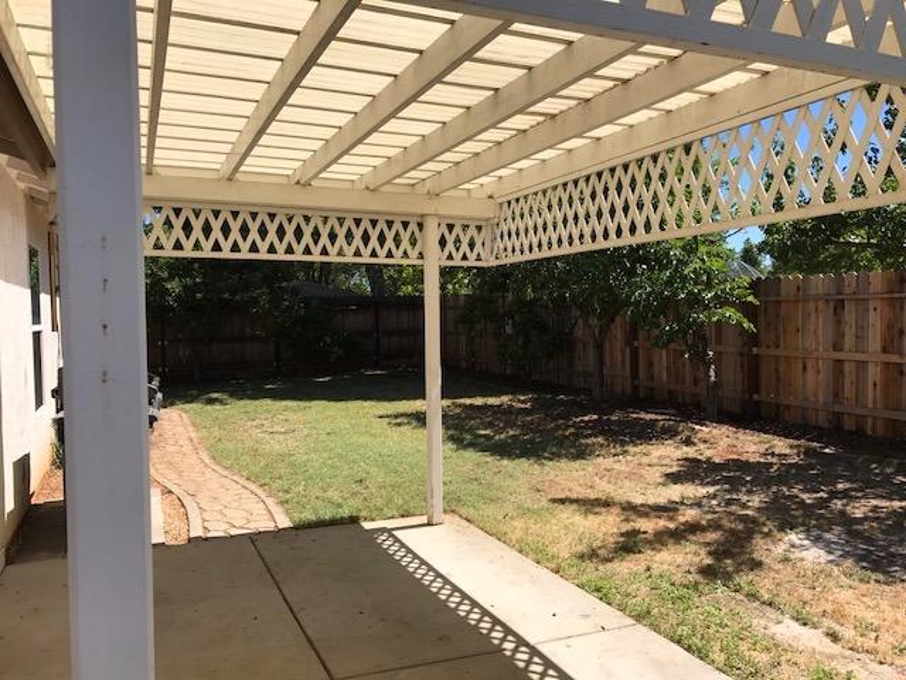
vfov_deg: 49.7
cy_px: 340
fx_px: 733
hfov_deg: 63.4
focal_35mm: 28
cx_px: 453
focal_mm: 3.99
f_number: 1.8
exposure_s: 1/1916
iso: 20
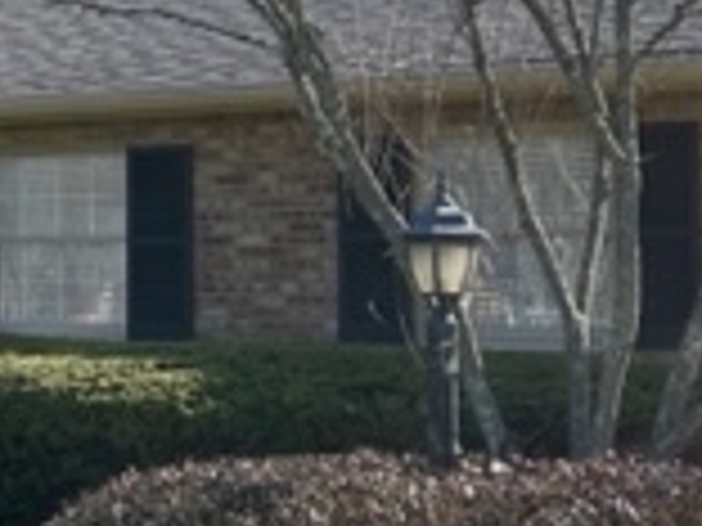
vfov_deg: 13.8
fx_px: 2170
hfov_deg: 16.5
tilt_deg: +2.8
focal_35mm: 107
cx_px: -405
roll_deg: +0.0
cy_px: 207
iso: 32
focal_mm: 5.1
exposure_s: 1/1279
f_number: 1.6
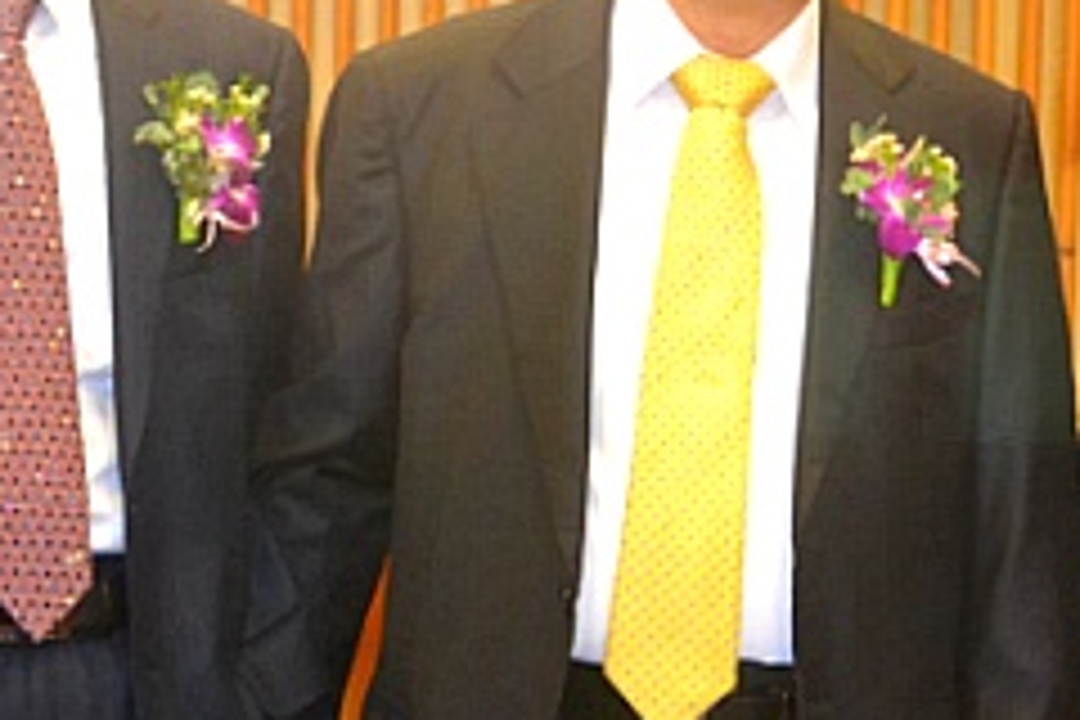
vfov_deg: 6.9
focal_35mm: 199
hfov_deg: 10.3
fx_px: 5976
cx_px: 644
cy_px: -40
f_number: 5.6
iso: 2500
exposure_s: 1/60
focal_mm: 55
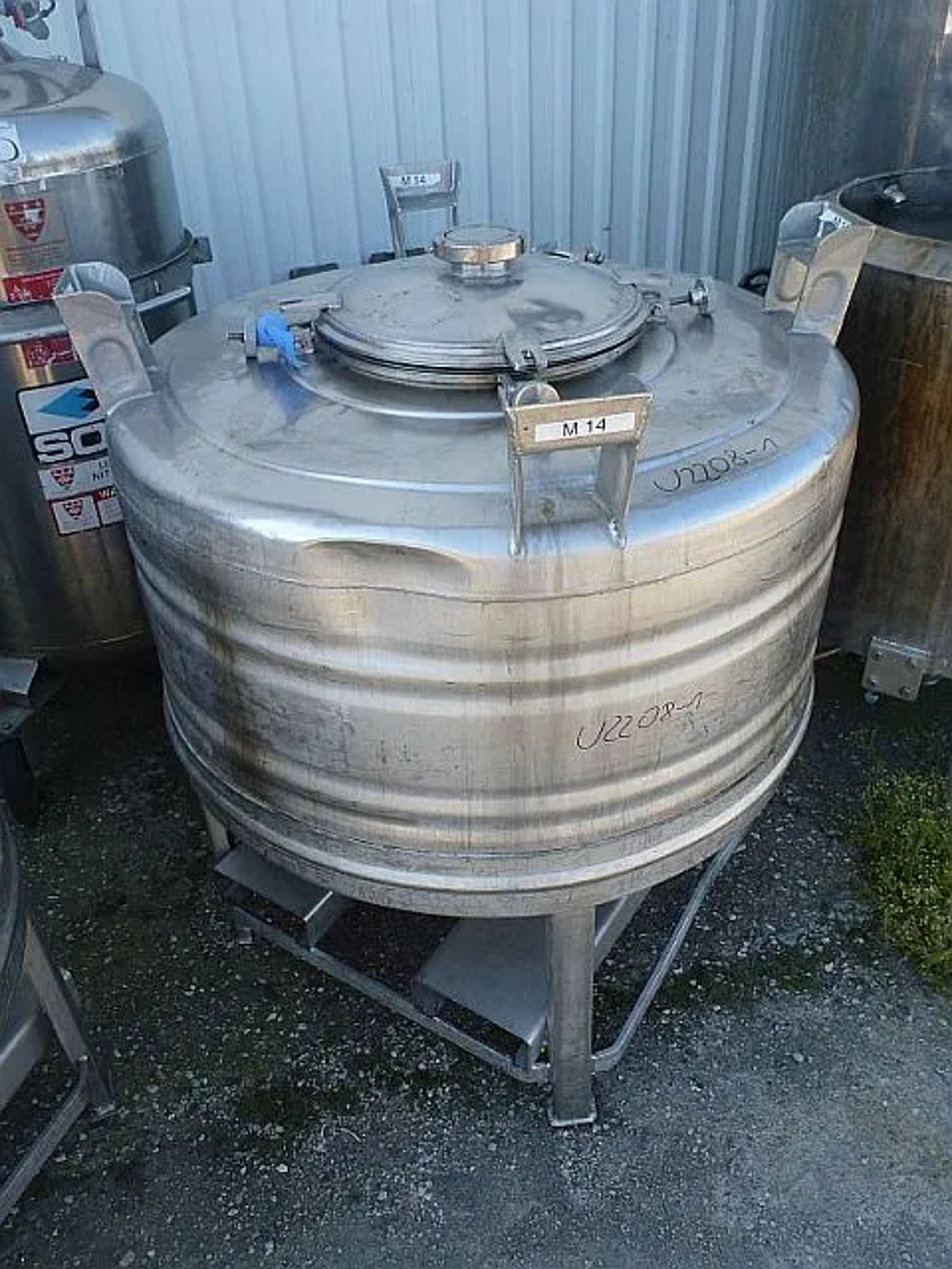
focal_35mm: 28
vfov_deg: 63.4
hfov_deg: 49.7
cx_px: 476
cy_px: 634
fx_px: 1027
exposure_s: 1/200
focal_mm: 4.9
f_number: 3.3
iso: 100
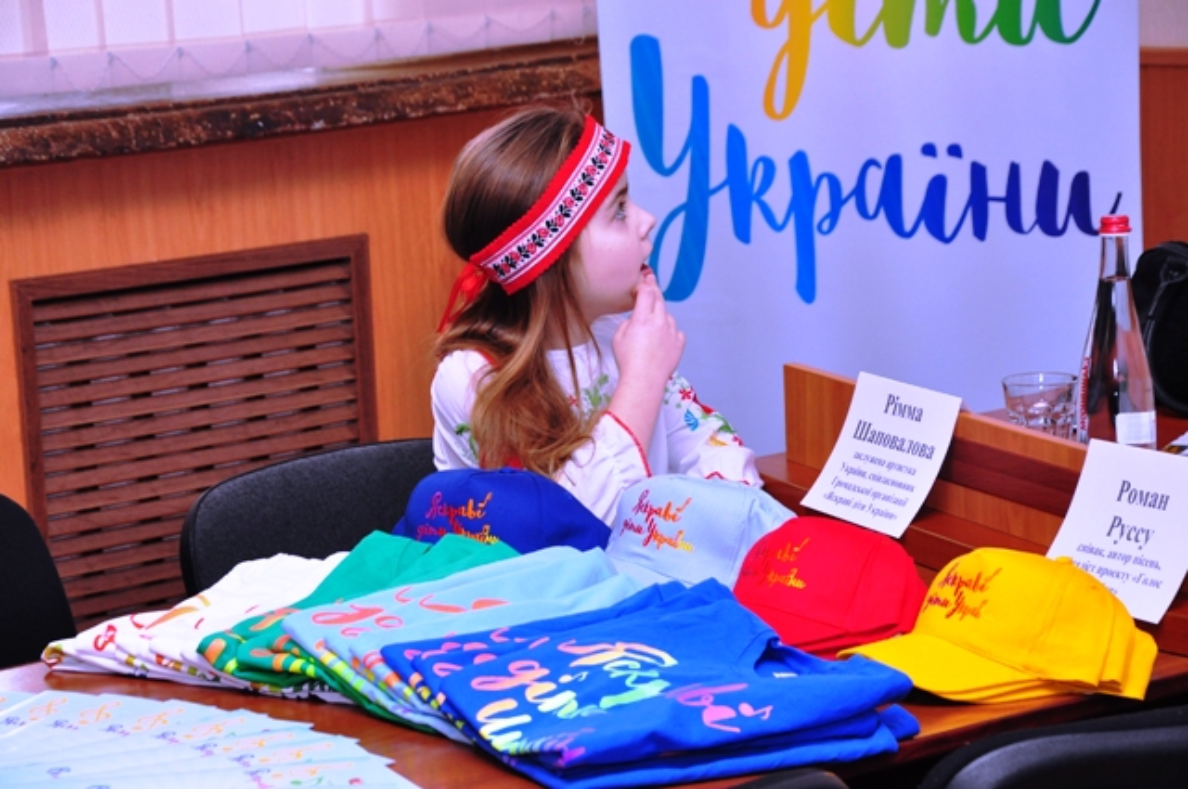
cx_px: 594
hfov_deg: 16.1
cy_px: 394
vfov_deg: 10.7
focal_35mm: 128
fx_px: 4202
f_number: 8
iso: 800
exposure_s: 1/60
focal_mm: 85
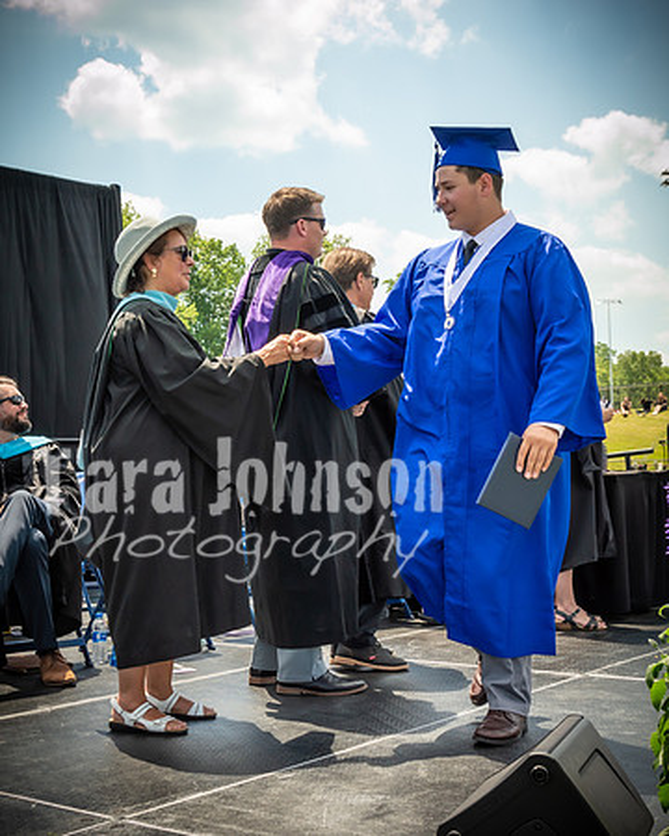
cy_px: 444
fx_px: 1332
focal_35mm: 54
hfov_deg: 28.0
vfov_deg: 34.8
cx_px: 234
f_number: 7.1
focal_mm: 24
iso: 200
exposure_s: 1/320
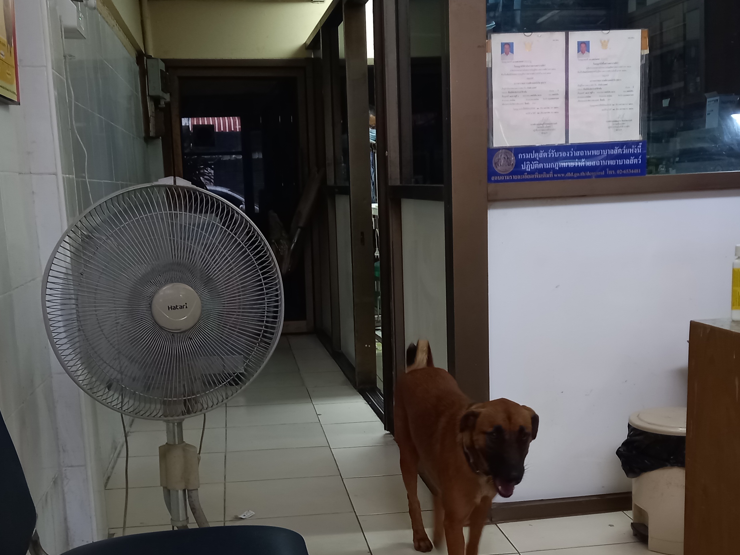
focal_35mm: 45
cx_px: 366
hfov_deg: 42.1
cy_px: 404
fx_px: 962
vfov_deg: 31.7
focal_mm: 4.6
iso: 200
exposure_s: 1/30
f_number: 2
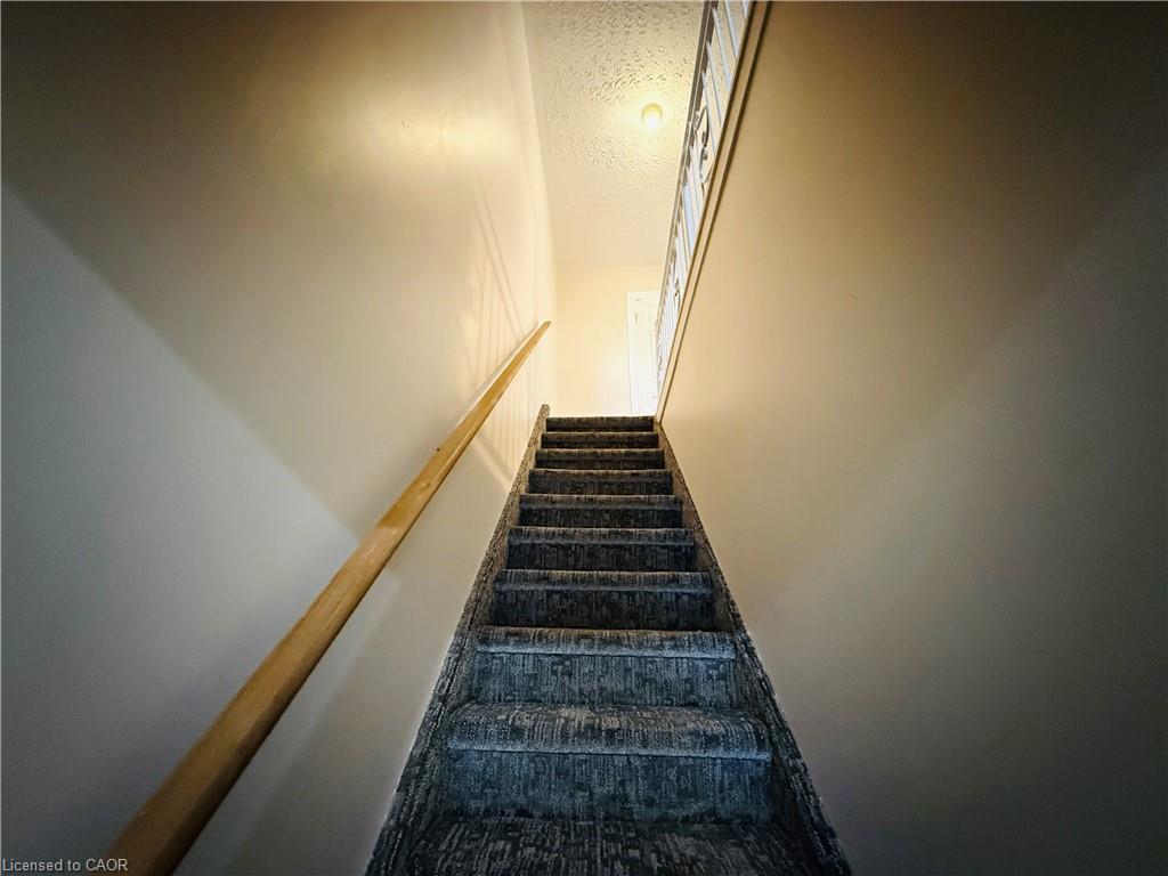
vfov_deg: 85.7
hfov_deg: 102.1
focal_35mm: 14
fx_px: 472
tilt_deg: +22.2
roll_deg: +1.3
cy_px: 438
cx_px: 584
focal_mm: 2.22
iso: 1250
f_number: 2.2
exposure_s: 1/40
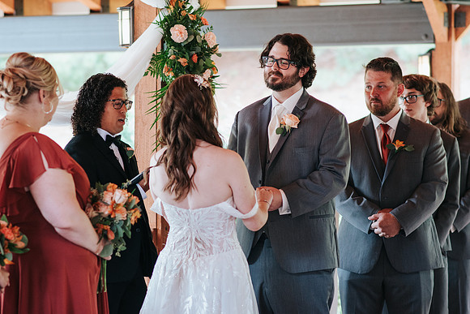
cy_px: 157
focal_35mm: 128
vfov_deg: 10.8
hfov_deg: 16.1
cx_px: 235
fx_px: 1665
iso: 800
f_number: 2.8
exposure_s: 1/250
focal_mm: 85
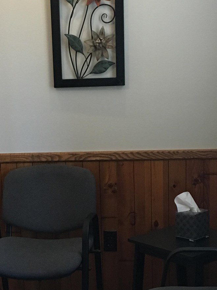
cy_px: 199
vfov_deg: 25.5
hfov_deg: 19.3
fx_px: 635
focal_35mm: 76
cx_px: 63
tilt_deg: -14.8
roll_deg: +1.4
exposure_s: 1/30
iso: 200
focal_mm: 4.15
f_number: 2.2
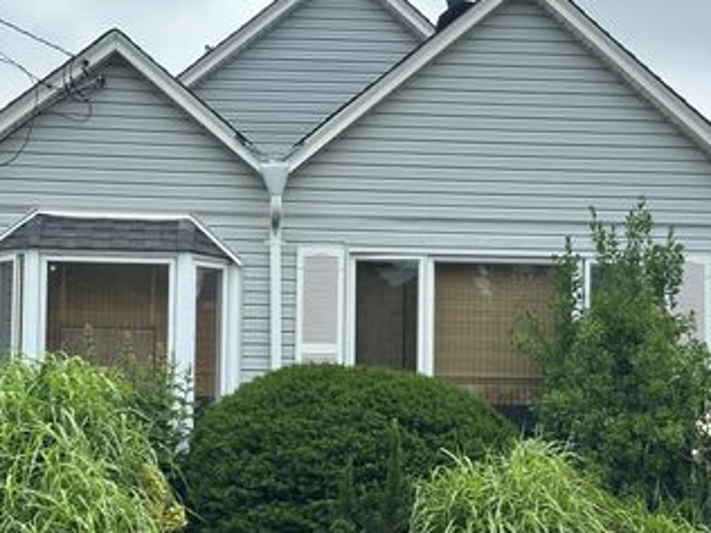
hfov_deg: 25.7
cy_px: 347
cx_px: 371
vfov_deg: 19.3
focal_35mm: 76
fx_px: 1561
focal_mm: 6.86
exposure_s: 1/2114
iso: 64
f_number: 1.78
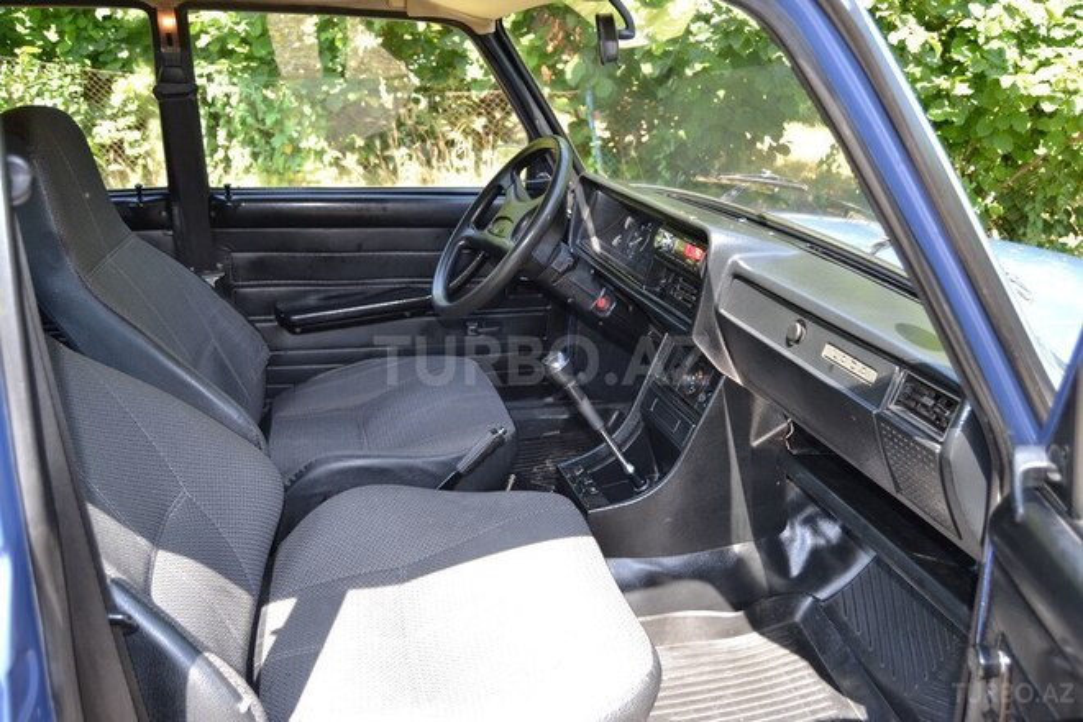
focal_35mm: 27
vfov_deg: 47.9
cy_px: 361
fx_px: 812
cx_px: 542
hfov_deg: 67.4
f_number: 4
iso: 200
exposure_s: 1/125
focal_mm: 18
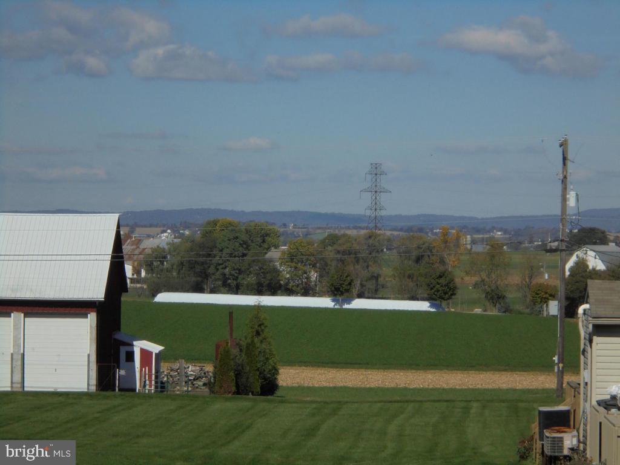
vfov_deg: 9.5
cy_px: 232
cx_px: 310
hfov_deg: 12.7
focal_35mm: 156
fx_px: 2794
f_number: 6.5
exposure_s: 1/640
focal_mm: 27.6
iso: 100
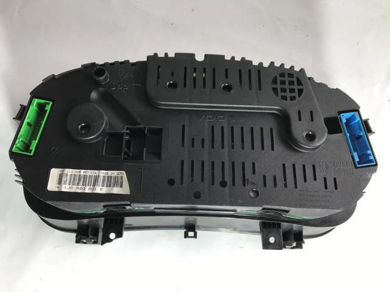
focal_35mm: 28
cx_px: 195
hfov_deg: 63.4
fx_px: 315
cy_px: 146
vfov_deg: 49.7
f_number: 1.8
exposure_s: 1/120
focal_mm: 3.99
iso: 20
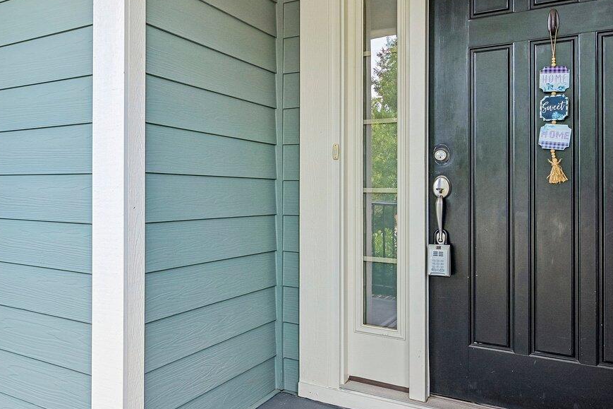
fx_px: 562
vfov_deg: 39.8
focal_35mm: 33
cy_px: 172
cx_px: 127
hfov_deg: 53.6
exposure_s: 1/15
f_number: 8
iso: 220
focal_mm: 14
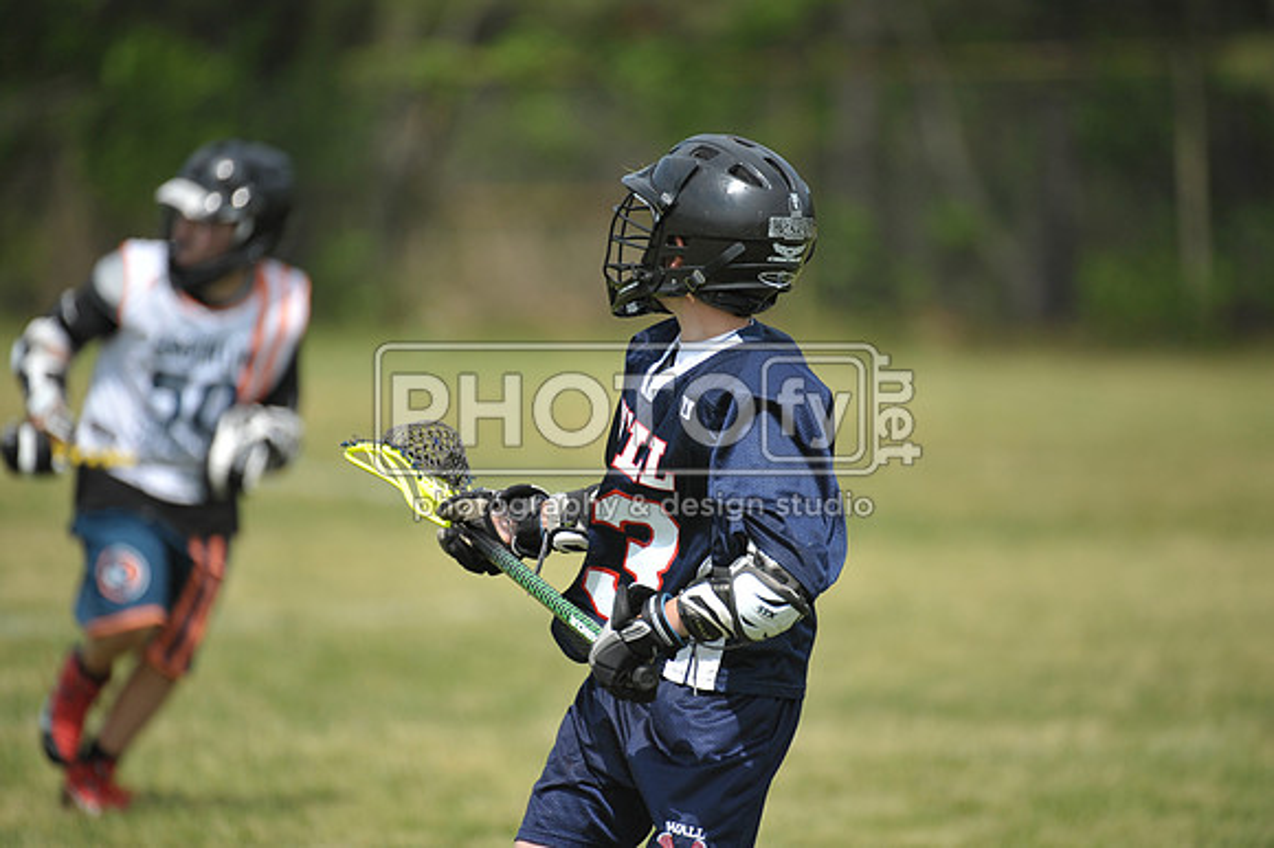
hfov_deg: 5.4
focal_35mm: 380
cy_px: 424
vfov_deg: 3.6
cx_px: 637
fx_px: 13440
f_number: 4
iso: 640
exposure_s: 1/3200
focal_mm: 380
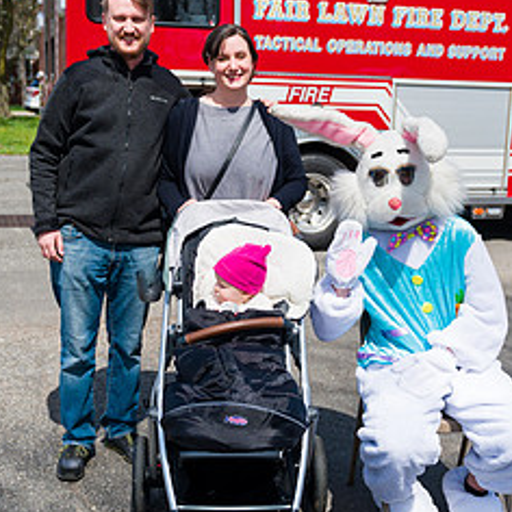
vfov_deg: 34.0
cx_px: 219
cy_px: 267
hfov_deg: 34.0
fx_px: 837
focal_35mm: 50
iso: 200
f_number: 4
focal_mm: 24
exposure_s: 1/4000
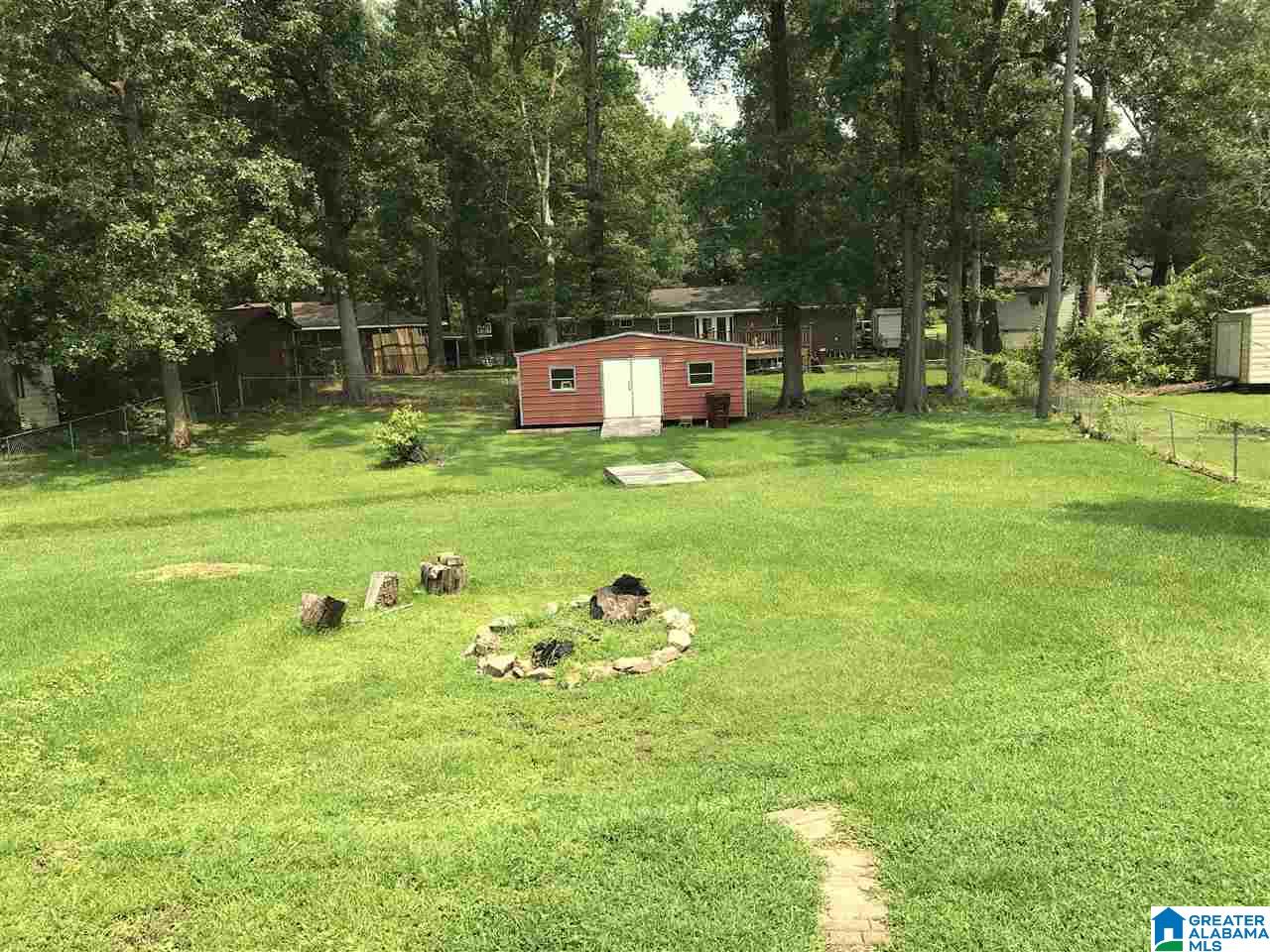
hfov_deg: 63.4
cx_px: 635
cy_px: 476
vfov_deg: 49.7
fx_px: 1027
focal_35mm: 28
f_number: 1.8
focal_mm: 3.99
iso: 20
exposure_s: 1/1114
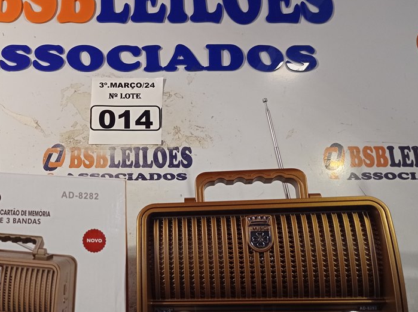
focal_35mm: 41
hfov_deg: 44.9
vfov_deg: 35.0
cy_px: 177
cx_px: 127
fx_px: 495
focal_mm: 4.7
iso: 151
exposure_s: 1/120
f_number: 1.79
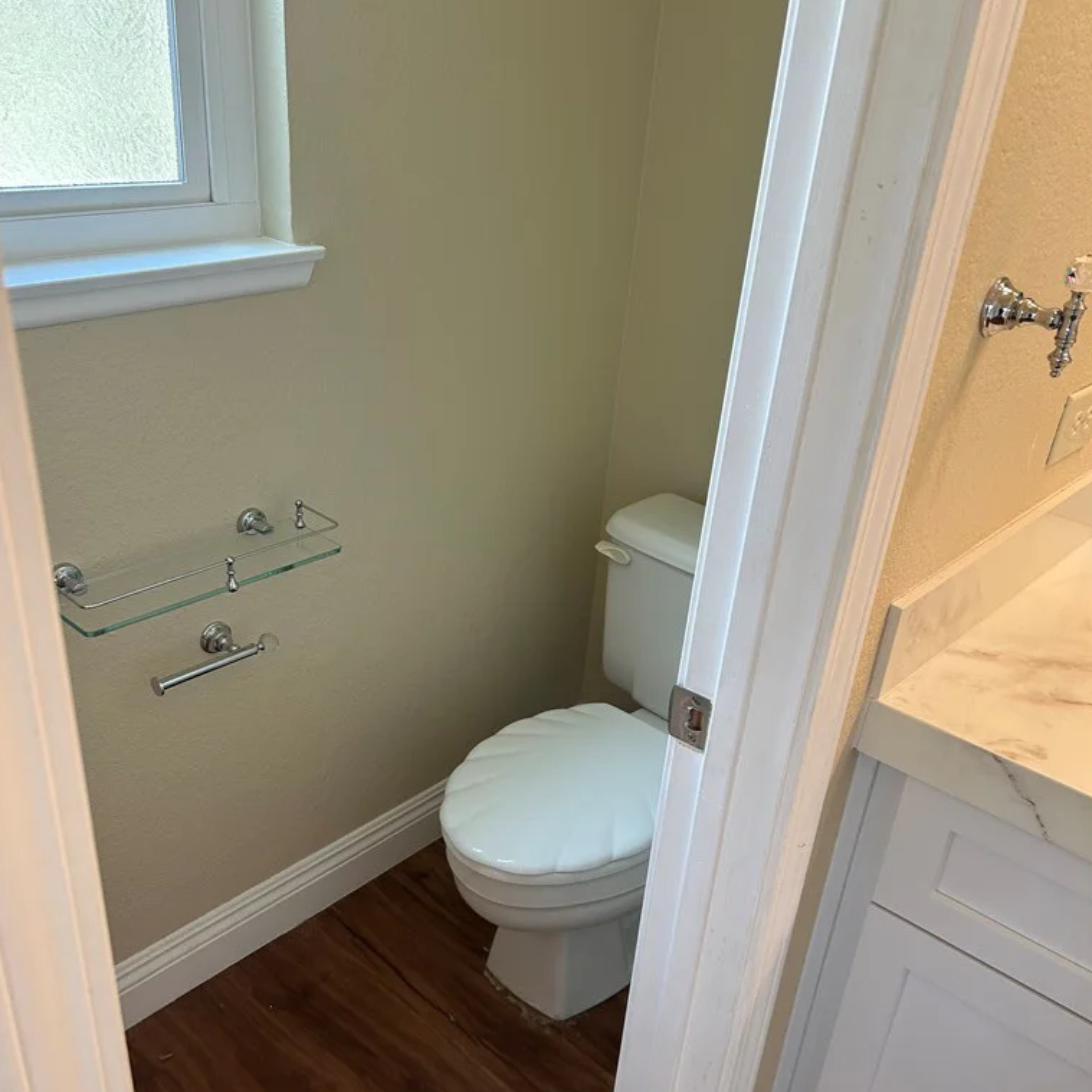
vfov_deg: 52.3
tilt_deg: -29.0
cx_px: 547
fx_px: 1106
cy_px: 634
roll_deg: -6.4
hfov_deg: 52.5
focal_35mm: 31
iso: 80
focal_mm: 5.7
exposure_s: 1/120
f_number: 1.5
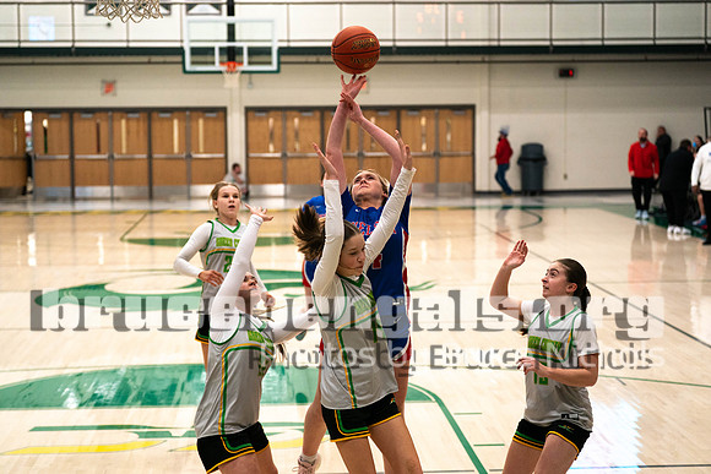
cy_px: 237
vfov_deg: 19.1
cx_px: 356
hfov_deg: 28.3
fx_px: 1411
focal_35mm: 71
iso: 2500
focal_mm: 70
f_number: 2.8
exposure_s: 1/1000
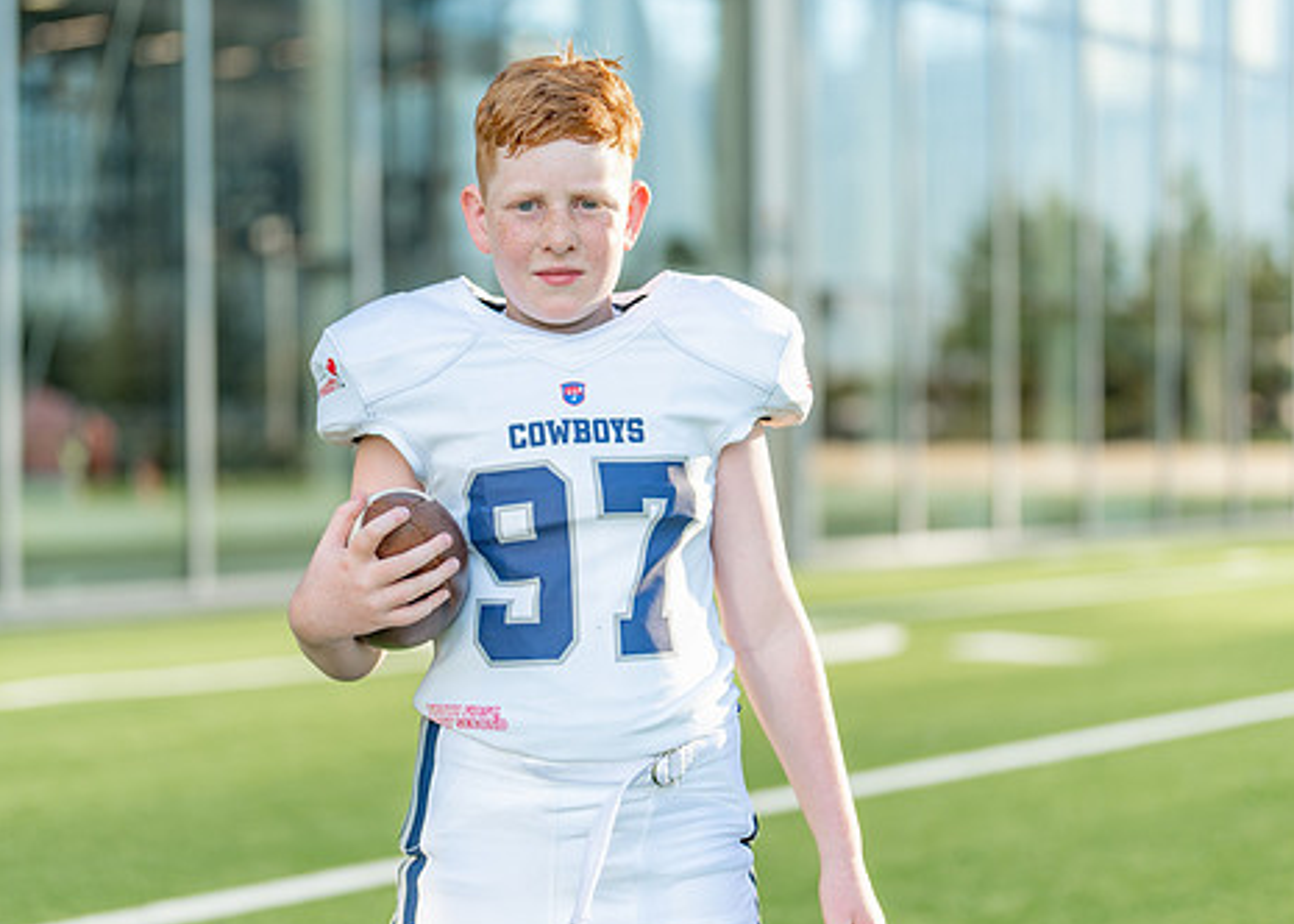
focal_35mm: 70
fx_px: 2572
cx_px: 604
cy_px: 480
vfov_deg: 20.4
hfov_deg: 28.2
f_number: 1.2
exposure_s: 1/2000
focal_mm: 50
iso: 100
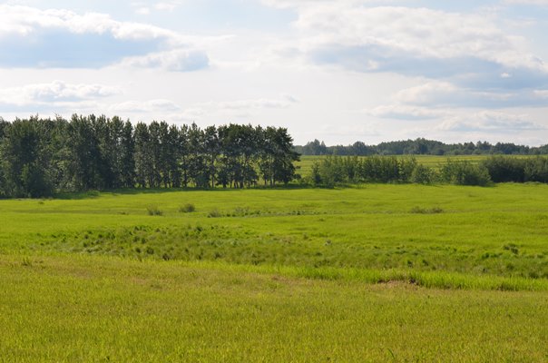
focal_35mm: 75
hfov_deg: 27.0
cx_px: 274
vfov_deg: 18.1
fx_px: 1139
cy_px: 182
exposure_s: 1/250
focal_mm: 50
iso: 100
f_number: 8
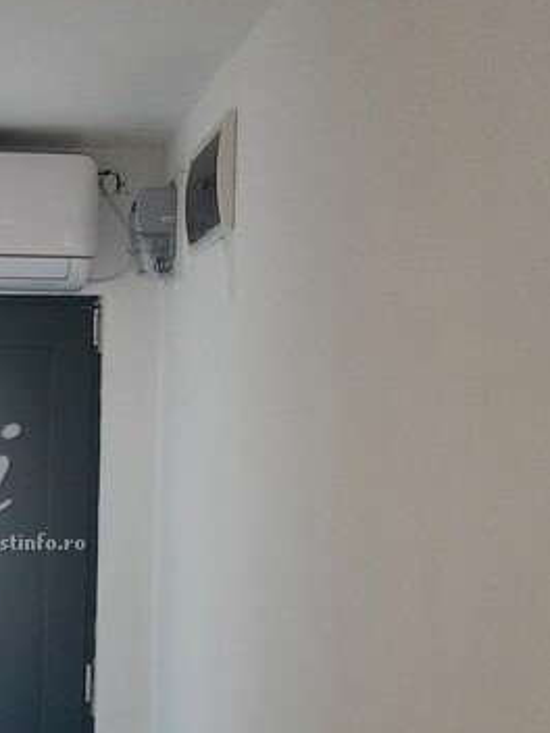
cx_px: -2
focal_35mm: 67
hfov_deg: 21.2
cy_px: 489
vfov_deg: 28.8
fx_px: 1419
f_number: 1.8
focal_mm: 5.4
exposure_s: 1/60
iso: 800
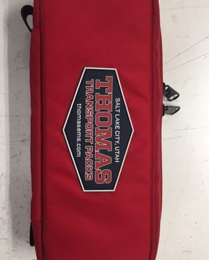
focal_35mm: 35
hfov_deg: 42.3
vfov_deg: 51.4
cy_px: 120
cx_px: 97
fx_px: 270
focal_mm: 4.15
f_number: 2.2
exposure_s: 1/30
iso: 64
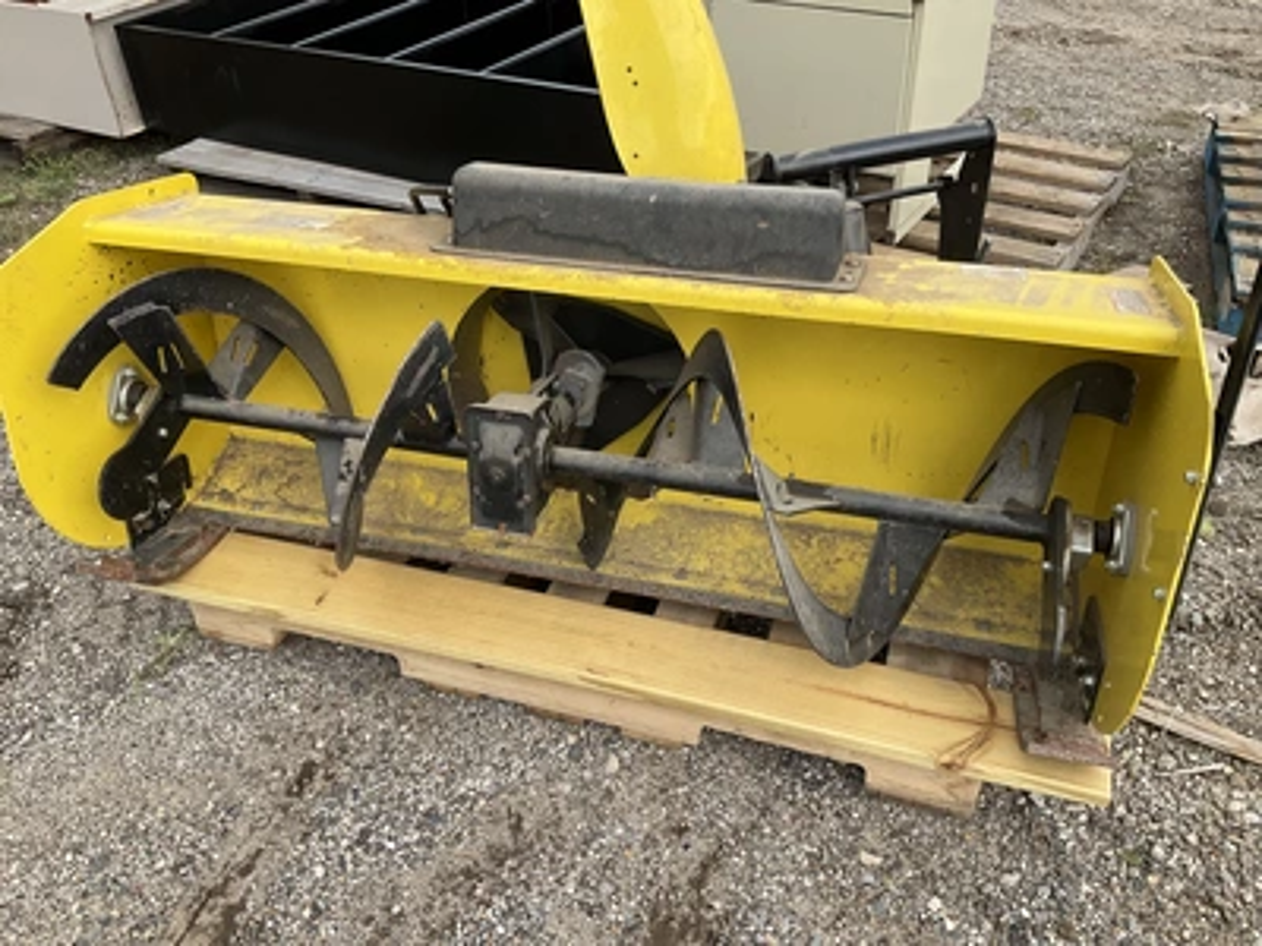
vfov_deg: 48.2
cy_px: 473
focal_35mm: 29
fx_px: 1057
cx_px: 631
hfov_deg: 61.7
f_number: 1.8
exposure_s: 1/883
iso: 25
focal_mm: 3
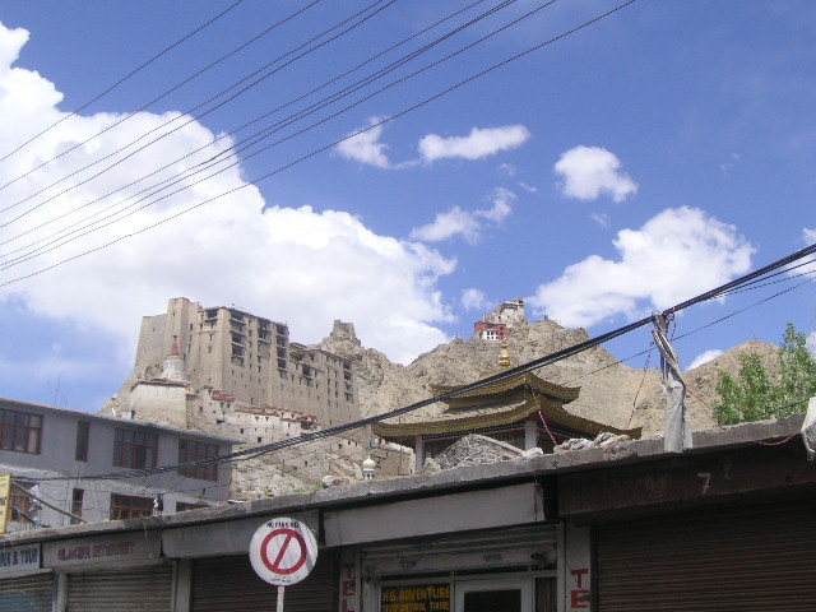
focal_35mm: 53
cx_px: 408
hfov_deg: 36.2
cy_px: 306
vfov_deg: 27.5
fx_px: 1249
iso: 50
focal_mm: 8.9
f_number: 9.5
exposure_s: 1/180
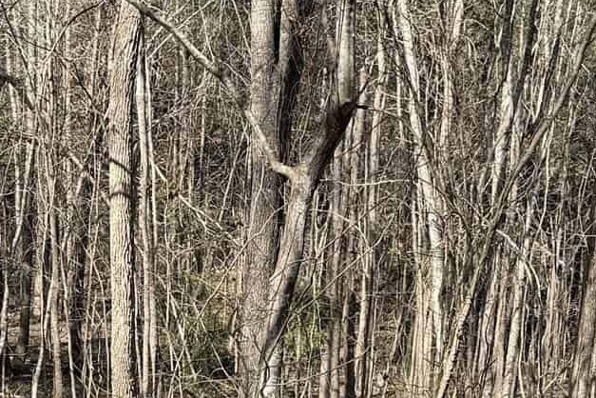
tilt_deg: -16.9
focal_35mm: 91
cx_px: 211
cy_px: 689
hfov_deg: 22.3
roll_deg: -0.7
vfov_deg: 13.6
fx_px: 1506
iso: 80
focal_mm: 6.76
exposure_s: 1/1522
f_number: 1.78
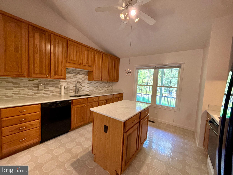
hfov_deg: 102.1
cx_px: 116
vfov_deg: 85.7
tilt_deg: -2.7
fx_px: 94
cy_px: 88
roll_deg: -3.5
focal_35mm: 14
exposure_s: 1/120
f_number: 2.2
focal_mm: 2.22
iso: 640
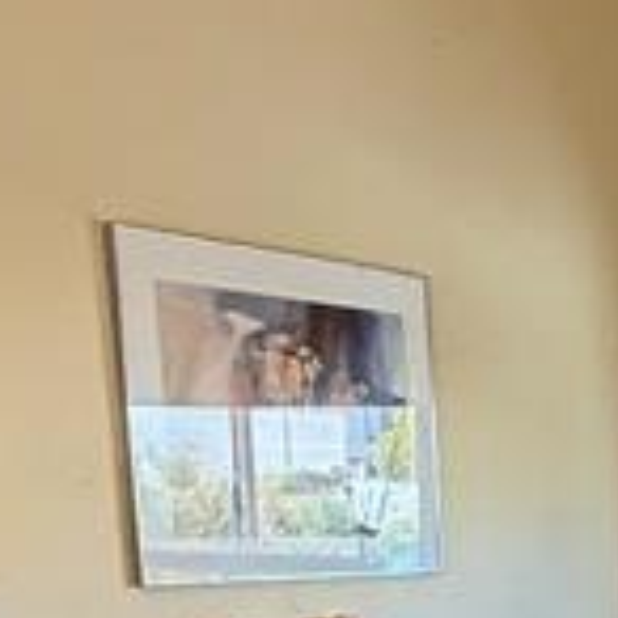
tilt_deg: -12.3
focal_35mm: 87
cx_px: 906
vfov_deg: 18.0
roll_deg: +0.2
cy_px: 906
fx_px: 1757
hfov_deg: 18.0
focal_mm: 2.22
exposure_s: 1/120
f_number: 2.2
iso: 250
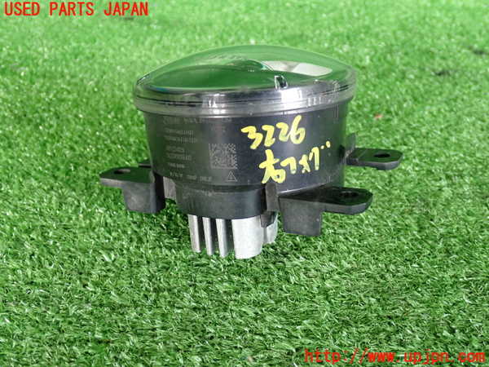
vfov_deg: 37.7
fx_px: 537
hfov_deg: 49.0
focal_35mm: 38
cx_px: 244
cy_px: 184
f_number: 2.7
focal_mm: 6.83
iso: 250
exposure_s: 1/40
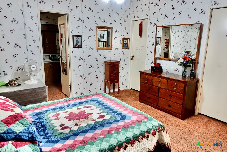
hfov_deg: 73.7
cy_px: 76
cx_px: 114
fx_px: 151
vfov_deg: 53.1
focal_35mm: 24
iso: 640
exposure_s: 1/30
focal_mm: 8.8
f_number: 2.4
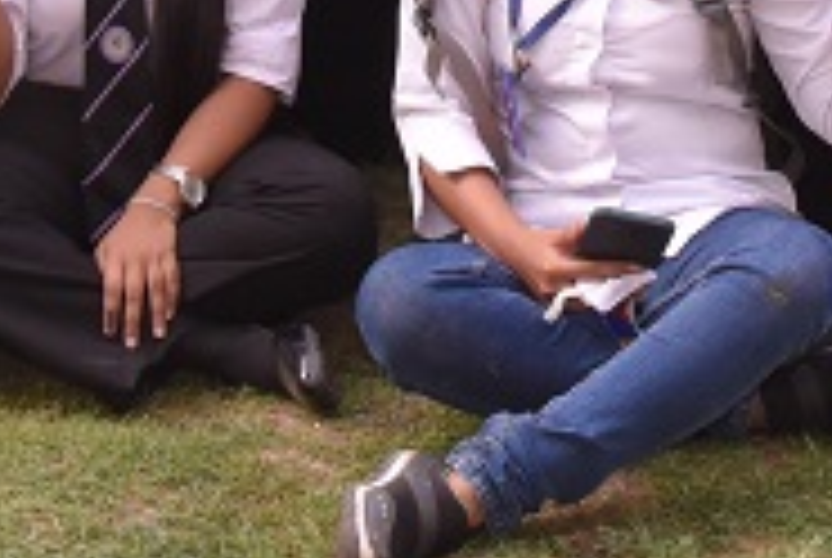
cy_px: -500
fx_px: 3935
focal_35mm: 170
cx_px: 414
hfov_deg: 12.1
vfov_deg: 7.8
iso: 2000
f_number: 20
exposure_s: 1/200
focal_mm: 35
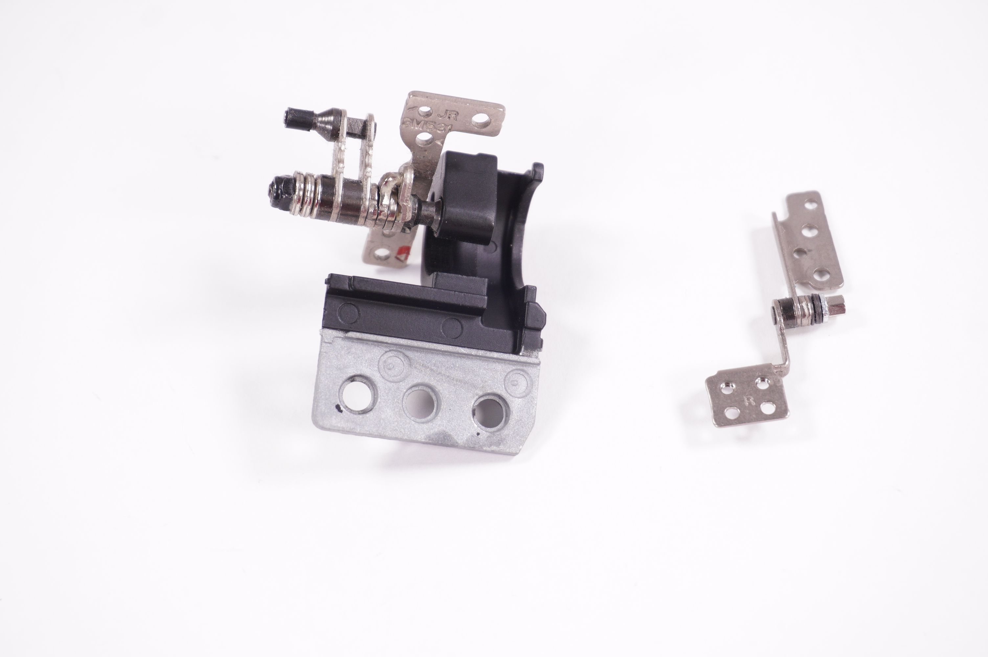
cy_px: 328
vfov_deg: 19.7
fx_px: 1892
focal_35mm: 69
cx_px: 494
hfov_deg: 29.3
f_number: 6.3
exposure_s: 1/125
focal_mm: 46
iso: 400
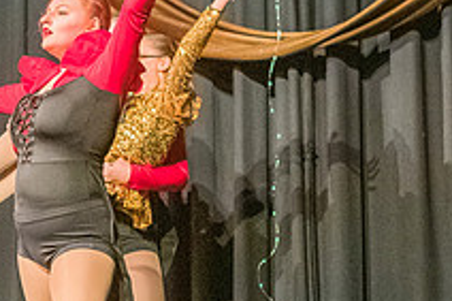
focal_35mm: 221
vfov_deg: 6.2
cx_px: -29
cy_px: 170
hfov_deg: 9.2
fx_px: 2773
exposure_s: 1/320
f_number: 3.5
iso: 3200
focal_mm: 50
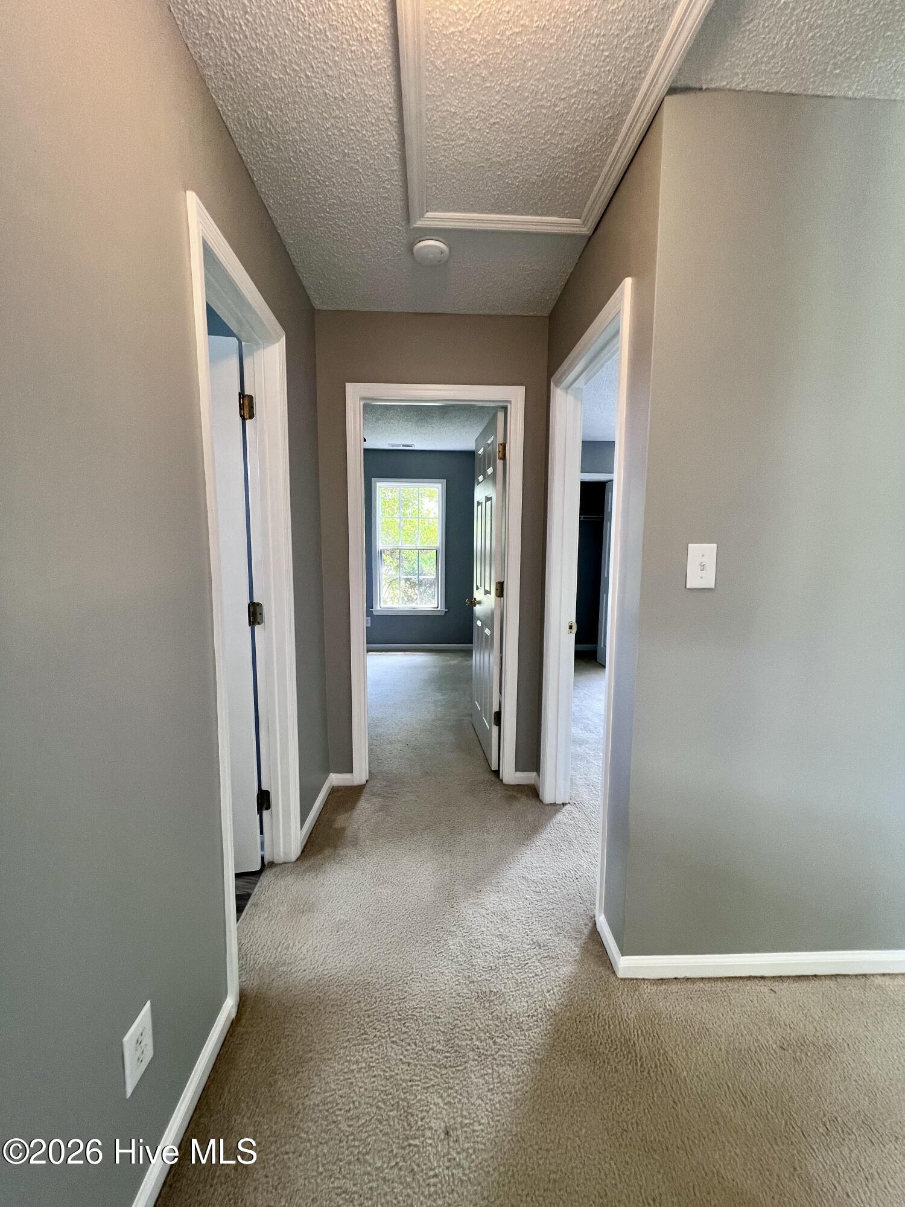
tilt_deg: -7.2
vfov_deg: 106.2
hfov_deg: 89.9
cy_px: 604
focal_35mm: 13
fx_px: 453
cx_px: 452
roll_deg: -0.9
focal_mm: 1.57
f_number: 1.8
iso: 125
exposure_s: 1/60
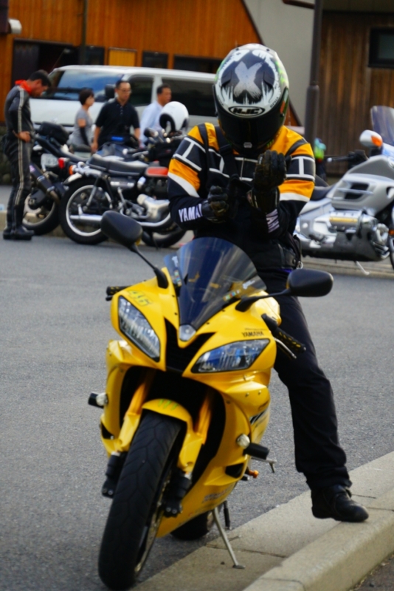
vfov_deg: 9.0
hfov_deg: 6.0
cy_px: 296
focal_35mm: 228
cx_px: 197
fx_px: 3739
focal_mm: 152
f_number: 6.7
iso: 1000
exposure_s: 1/1000
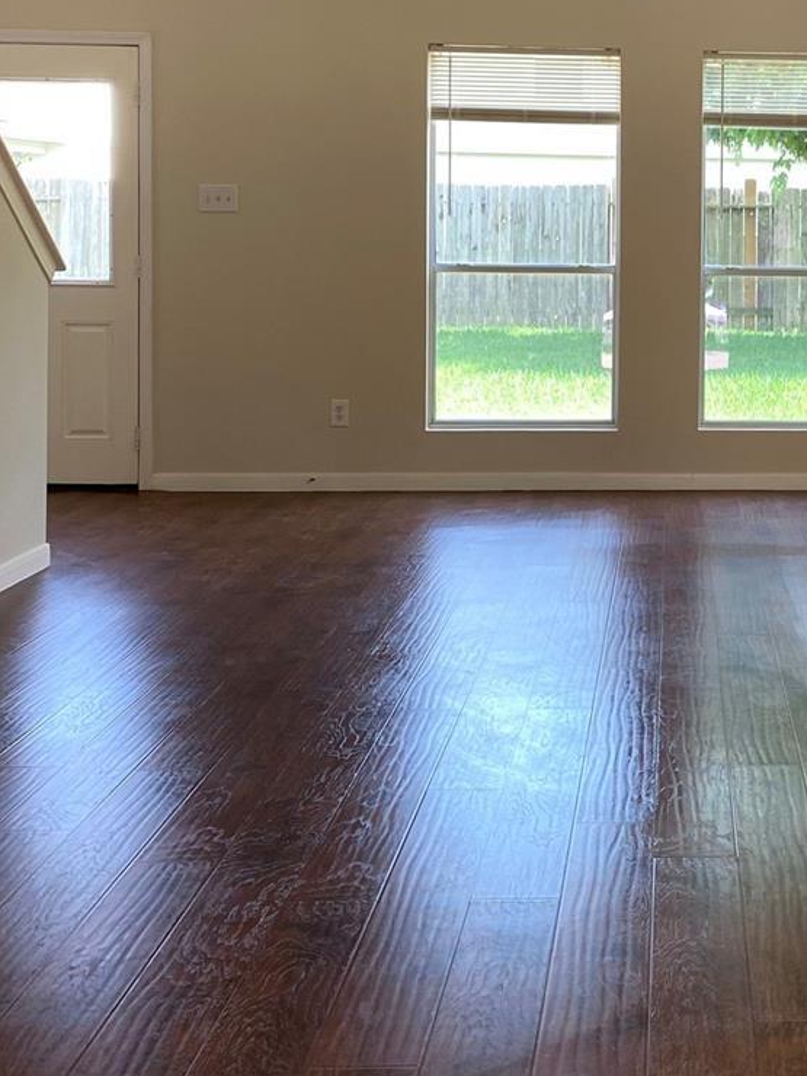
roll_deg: -0.8
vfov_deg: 35.0
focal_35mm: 54
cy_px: 310
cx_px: 766
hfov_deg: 25.9
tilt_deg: -1.3
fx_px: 1679
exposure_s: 1/120
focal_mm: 4.25
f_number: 1.8
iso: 50
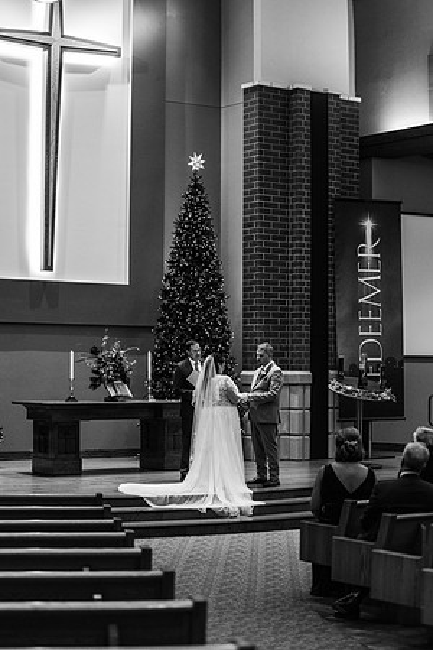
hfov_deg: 19.5
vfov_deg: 28.8
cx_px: 216
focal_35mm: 70
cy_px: 325
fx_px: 1263
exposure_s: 1/250
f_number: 2.8
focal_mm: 70
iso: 2000
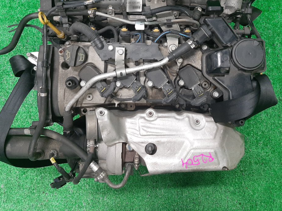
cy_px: 52
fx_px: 334
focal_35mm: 41
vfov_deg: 34.4
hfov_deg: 45.7
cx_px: 151
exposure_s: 1/50
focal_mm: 3.93
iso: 137
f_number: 1.7
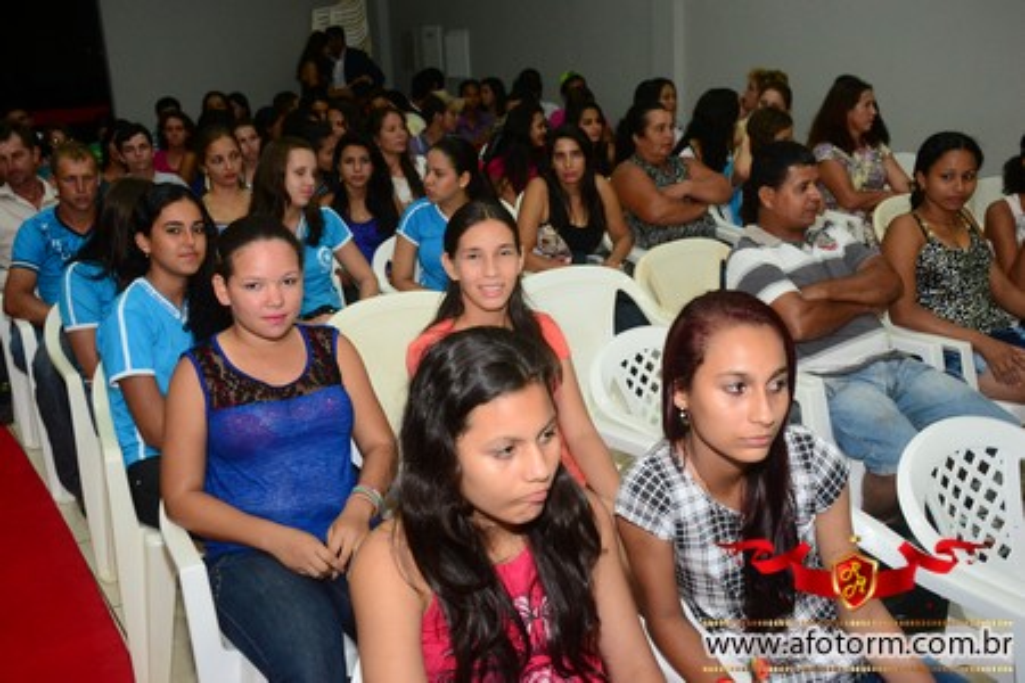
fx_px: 1025
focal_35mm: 36
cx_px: 512
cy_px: 342
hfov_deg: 53.1
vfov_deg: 36.9
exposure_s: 1/60
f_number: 5.6
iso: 1600
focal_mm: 24
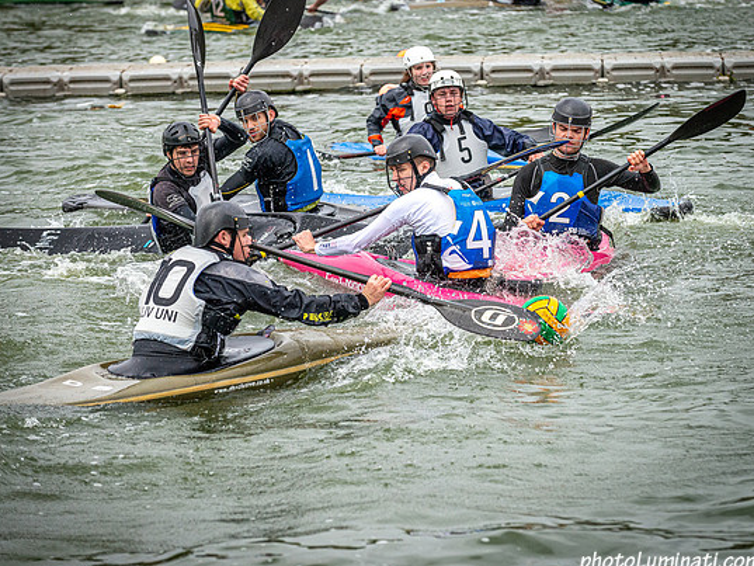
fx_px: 4161
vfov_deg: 7.8
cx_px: 468
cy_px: 262
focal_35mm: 191
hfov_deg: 10.3
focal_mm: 155
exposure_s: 1/3200
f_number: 5
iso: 2500
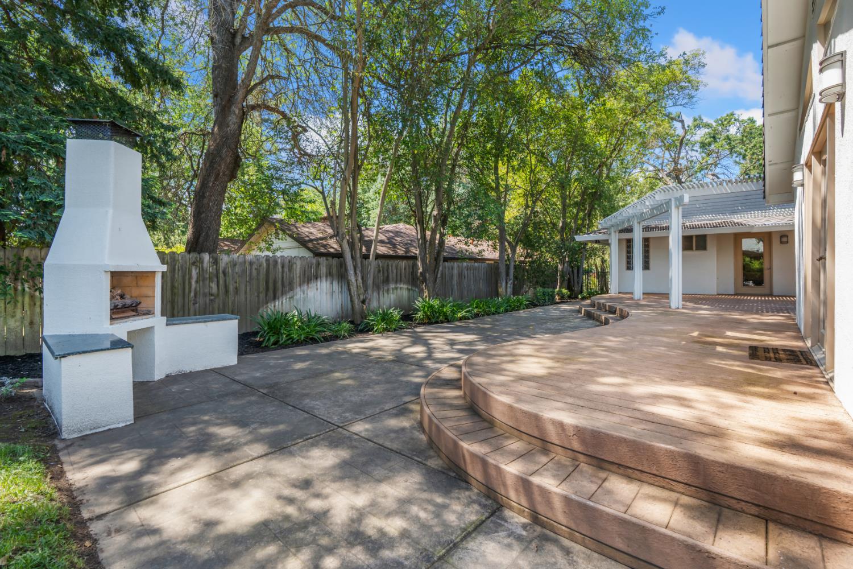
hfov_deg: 96.7
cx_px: 426
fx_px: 379
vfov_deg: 73.7
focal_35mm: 16
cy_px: 284
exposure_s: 1/40
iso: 320
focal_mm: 16
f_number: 8
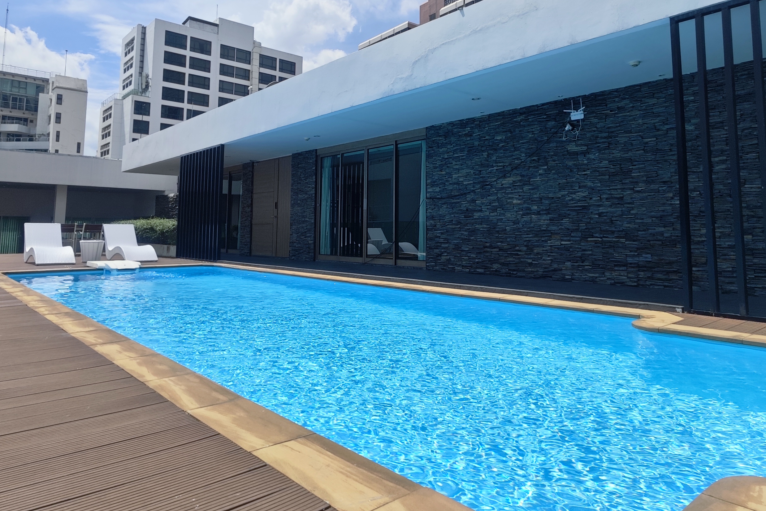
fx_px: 511
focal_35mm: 24
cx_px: 392
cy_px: 173
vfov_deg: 52.2
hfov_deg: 73.7
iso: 50
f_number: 2.2
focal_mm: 2.16
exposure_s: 1/1263
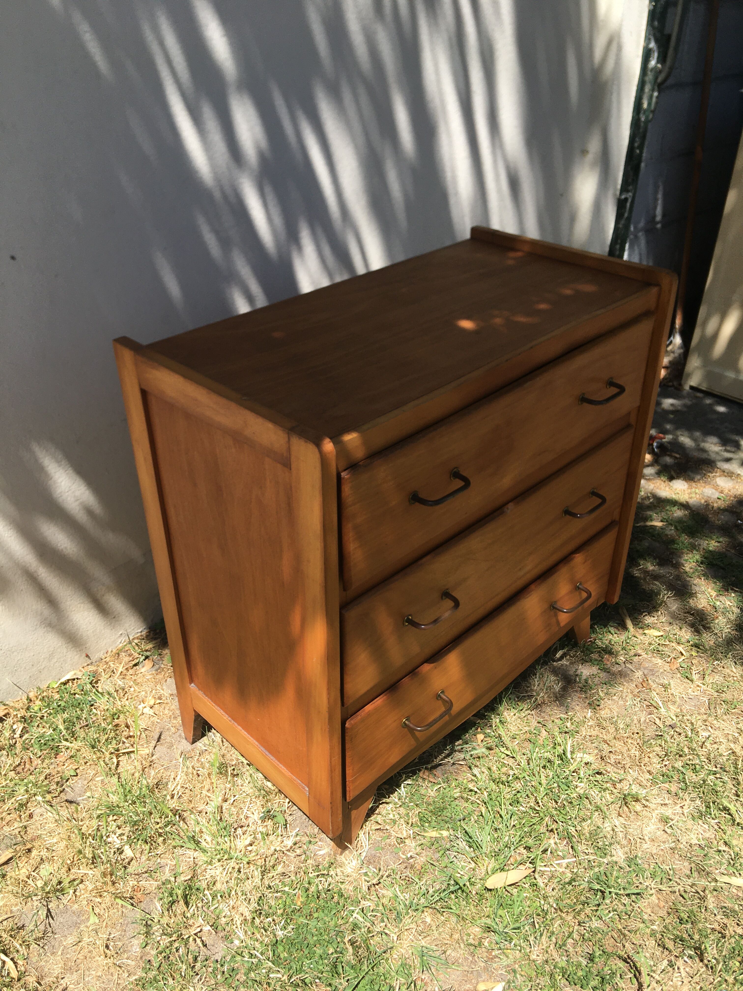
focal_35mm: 29
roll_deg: -2.3
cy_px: 496
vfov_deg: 61.7
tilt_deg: -31.7
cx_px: 372
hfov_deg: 48.2
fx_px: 830
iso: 25
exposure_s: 1/999
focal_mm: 4.15
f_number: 2.2
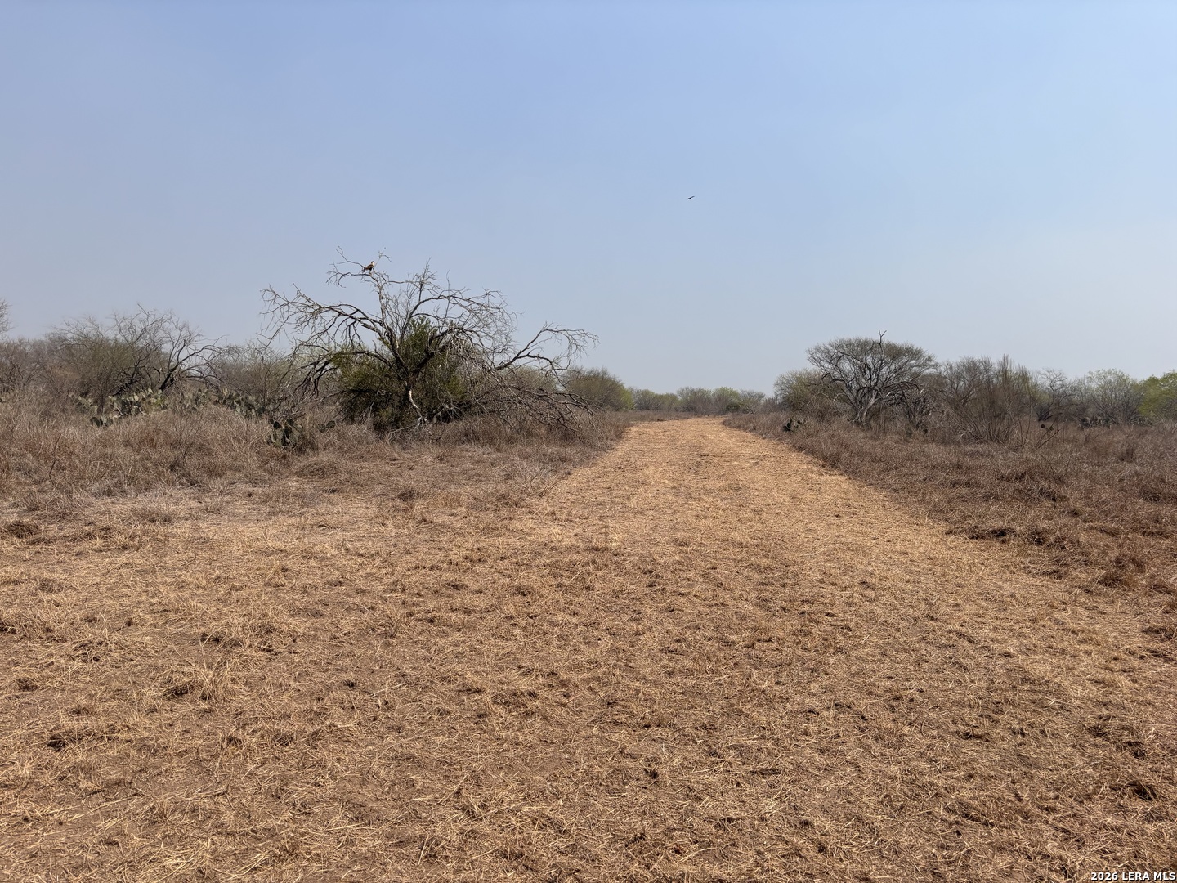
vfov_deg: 53.1
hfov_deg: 67.3
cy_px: 442
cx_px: 588
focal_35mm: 26
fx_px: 884
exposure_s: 1/4854
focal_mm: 5.96
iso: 50
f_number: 1.6
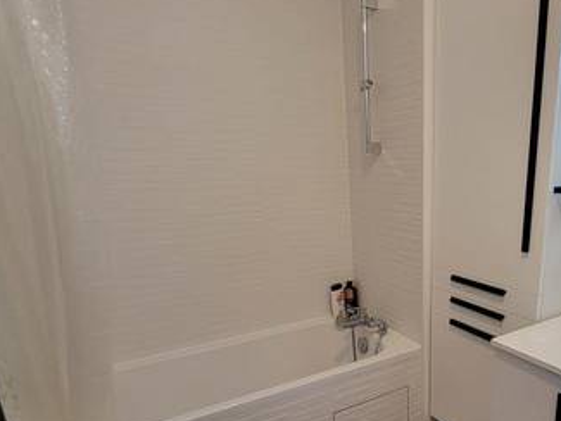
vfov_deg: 55.2
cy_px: 293
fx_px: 389
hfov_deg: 68.2
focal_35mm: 24
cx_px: 400
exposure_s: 1/40
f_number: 2.2
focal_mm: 2.2
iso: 320
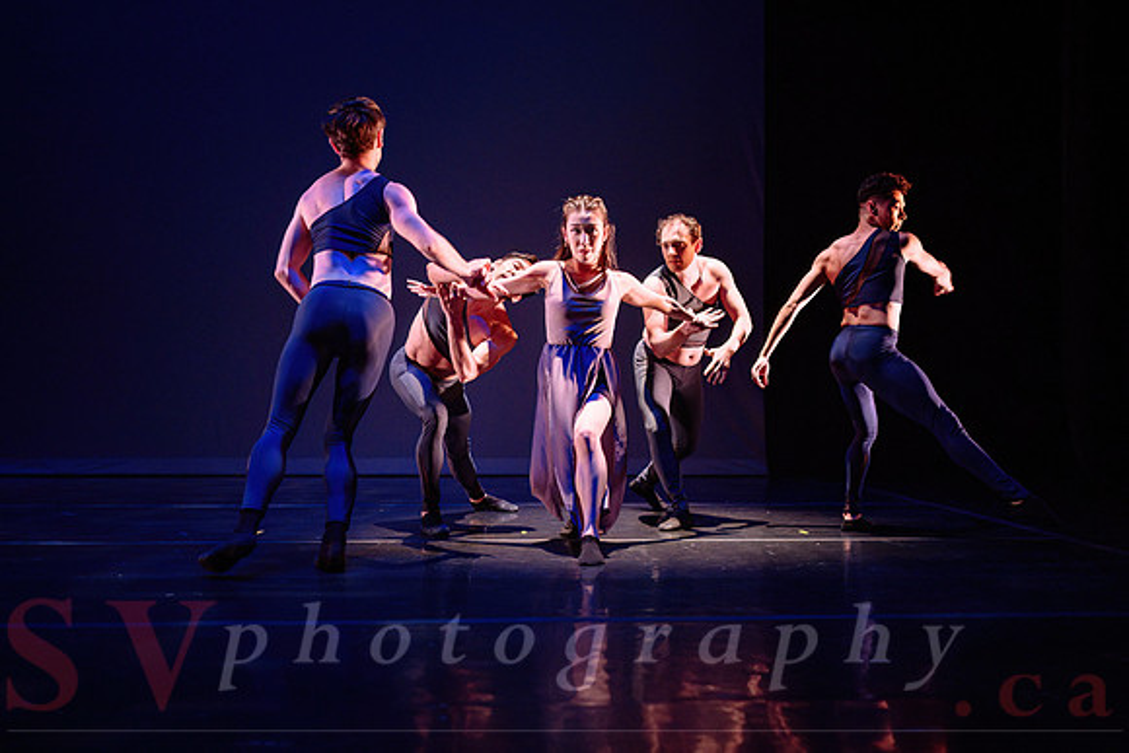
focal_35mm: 31
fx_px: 980
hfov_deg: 59.8
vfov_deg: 41.7
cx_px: 612
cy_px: 482
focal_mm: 24
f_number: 1.4
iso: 1000
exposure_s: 1/400
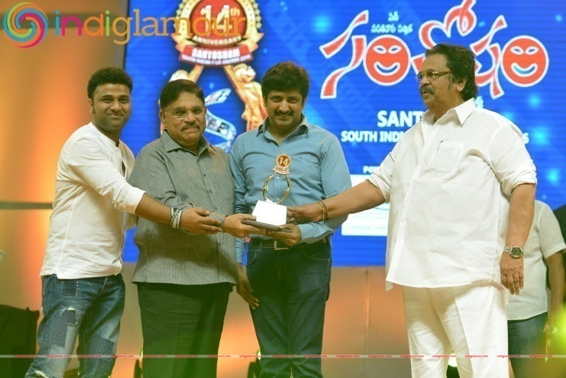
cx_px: 283
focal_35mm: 85
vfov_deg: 16.1
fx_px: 1337
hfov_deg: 23.9
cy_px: 189
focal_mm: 85
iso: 1250
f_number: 4
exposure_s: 1/160
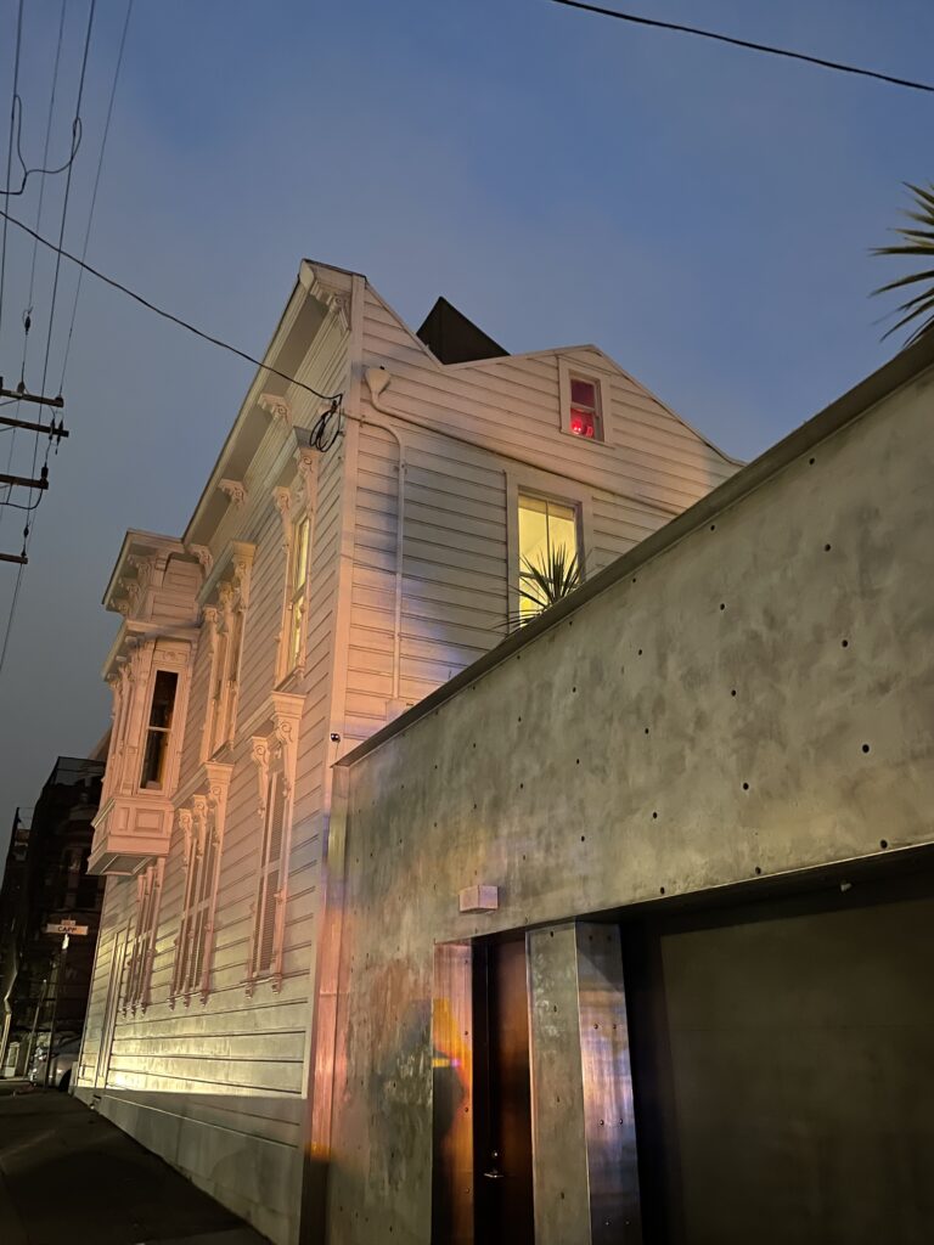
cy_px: 622
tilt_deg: +23.8
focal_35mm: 26
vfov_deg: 67.3
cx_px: 467
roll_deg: +0.5
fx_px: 935
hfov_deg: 53.1
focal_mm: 4.2
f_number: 1.6
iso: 1000
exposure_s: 1/17
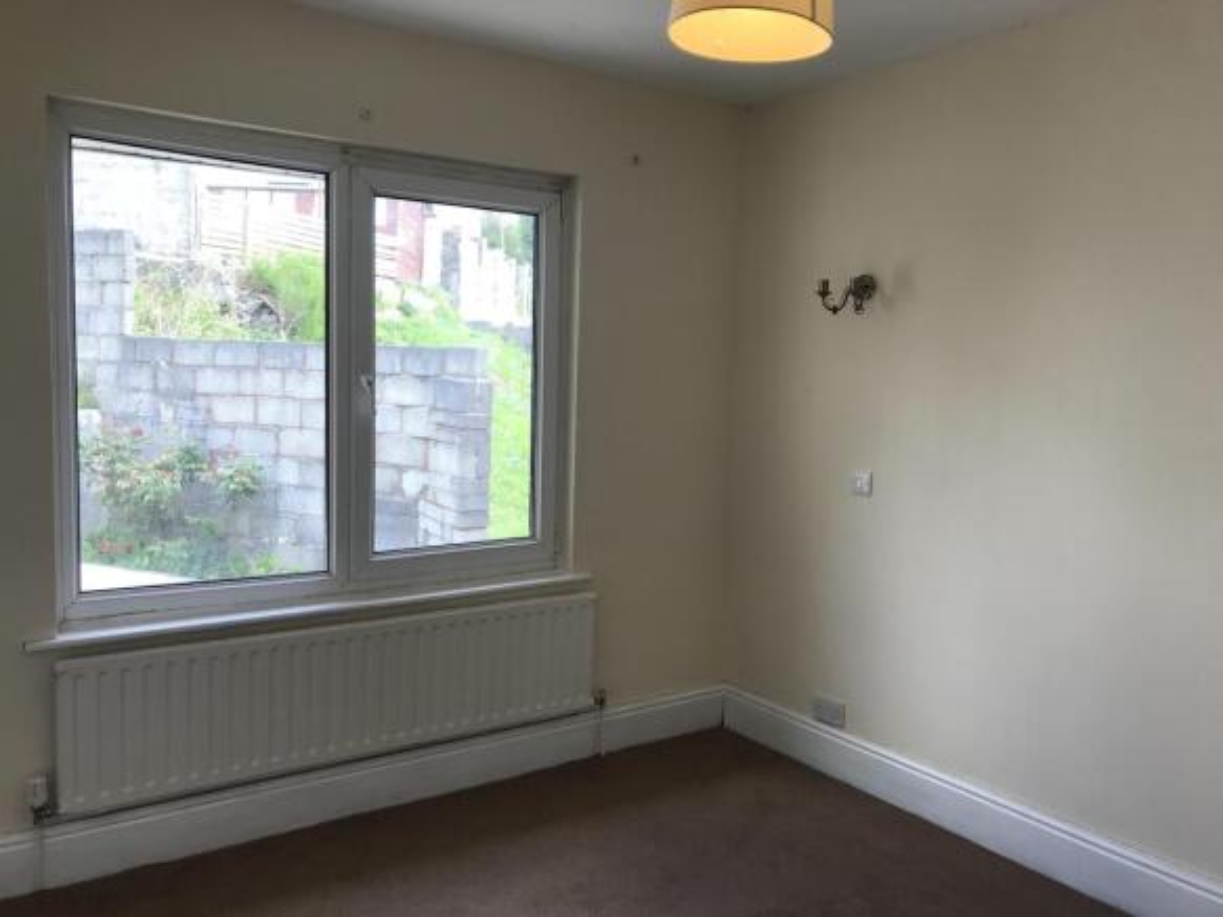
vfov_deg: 49.7
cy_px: 458
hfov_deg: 63.5
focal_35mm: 28
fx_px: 989
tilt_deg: -3.9
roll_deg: -0.9
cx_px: 612
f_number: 1.8
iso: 25
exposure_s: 1/100
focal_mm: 3.99
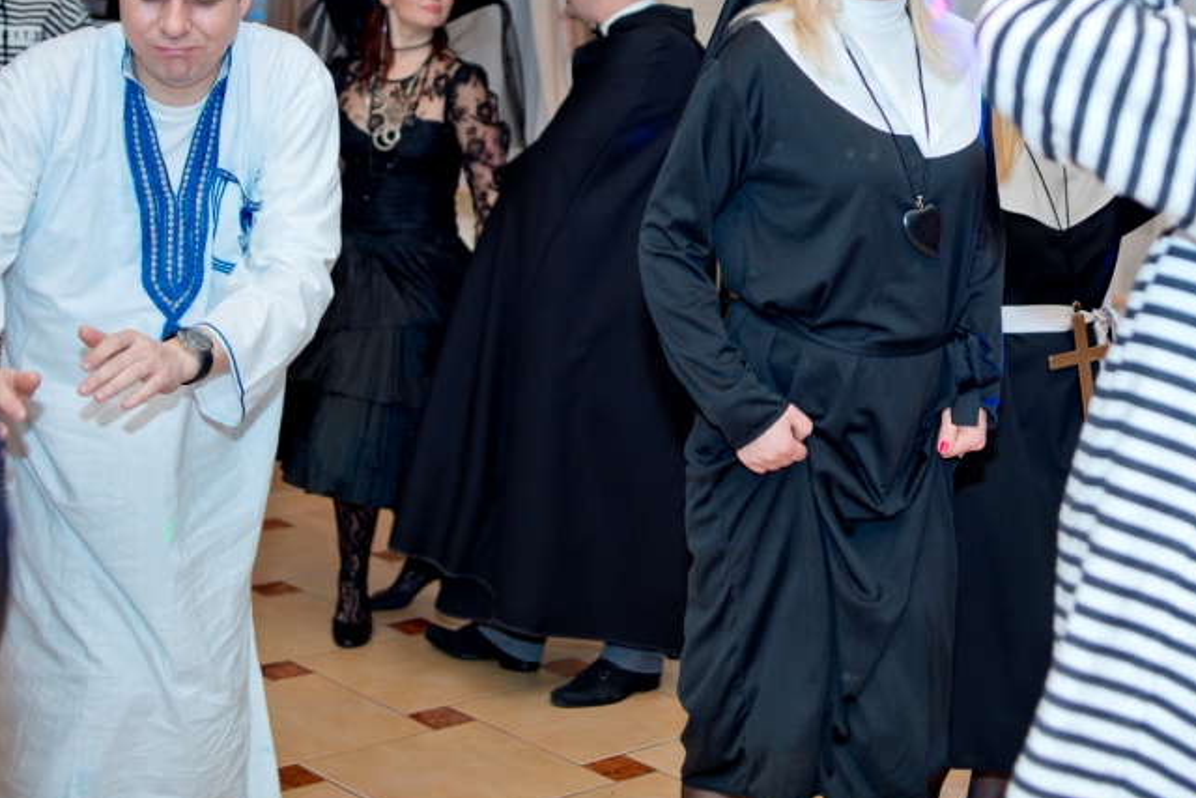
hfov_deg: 35.4
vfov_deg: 24.0
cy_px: 208
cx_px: 776
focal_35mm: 56
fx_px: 1861
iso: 320
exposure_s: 1/320
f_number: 2.8
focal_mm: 35
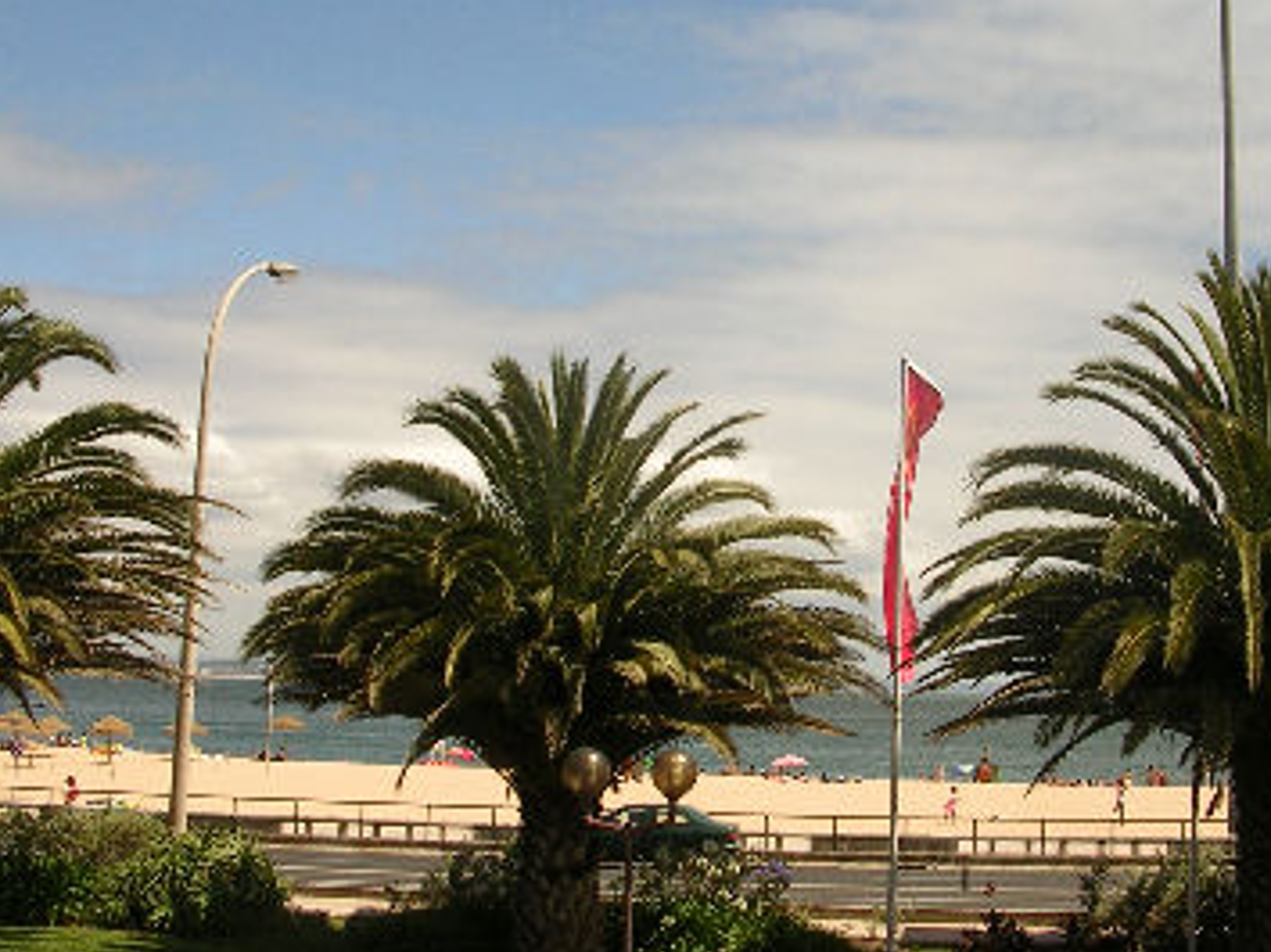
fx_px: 2018
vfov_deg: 26.4
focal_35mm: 55
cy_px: 334
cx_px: 776
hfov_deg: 34.8
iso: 50
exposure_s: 1/360
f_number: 5.6
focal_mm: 5.8
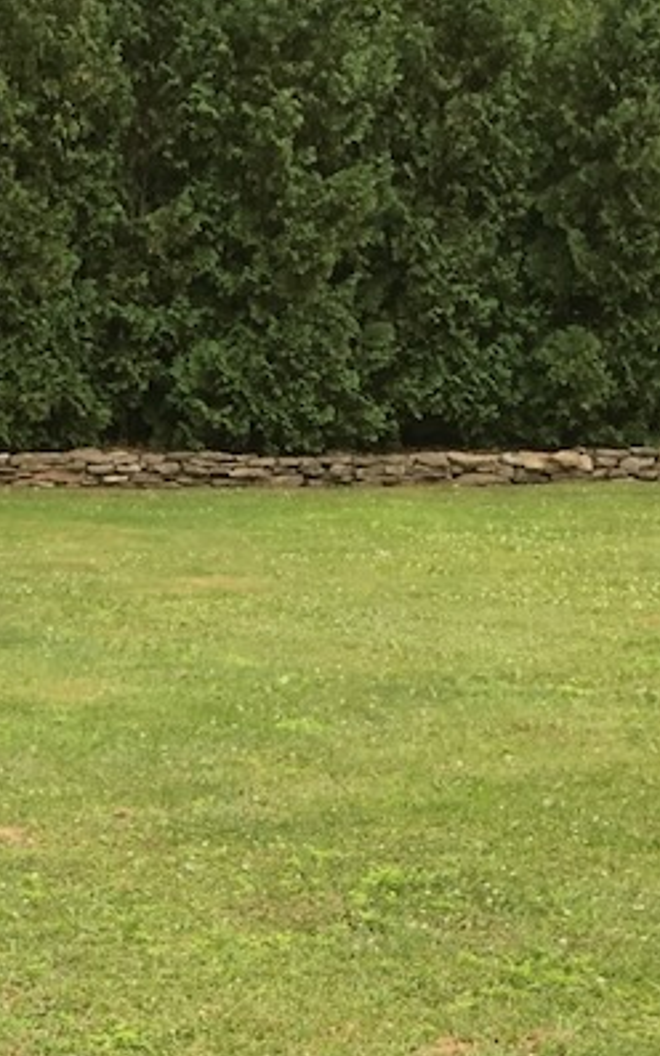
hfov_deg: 12.1
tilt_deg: -18.0
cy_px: 1146
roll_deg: -2.7
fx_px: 2850
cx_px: -532
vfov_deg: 20.1
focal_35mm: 99
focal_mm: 4.15
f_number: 2.2
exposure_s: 1/240
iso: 25
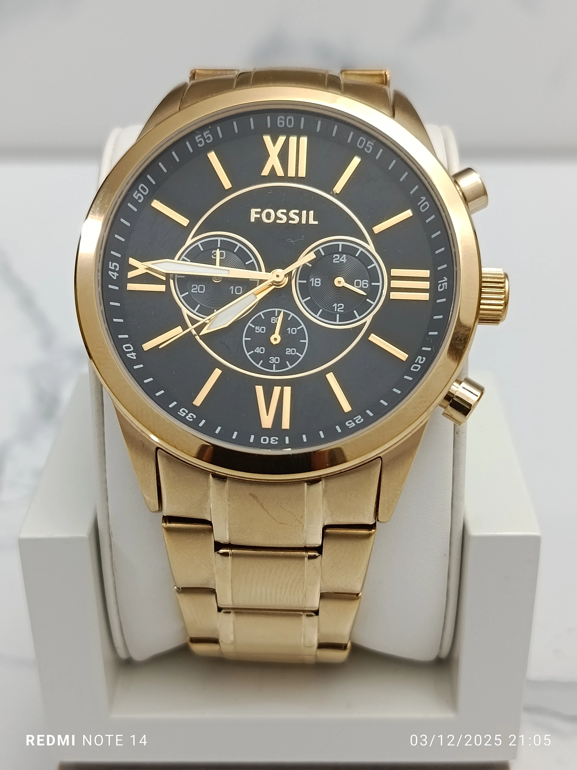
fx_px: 1067
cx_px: 288
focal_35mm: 48
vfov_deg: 39.7
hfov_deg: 30.3
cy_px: 385
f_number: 1.7
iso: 360
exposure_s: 1/100
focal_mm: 5.24
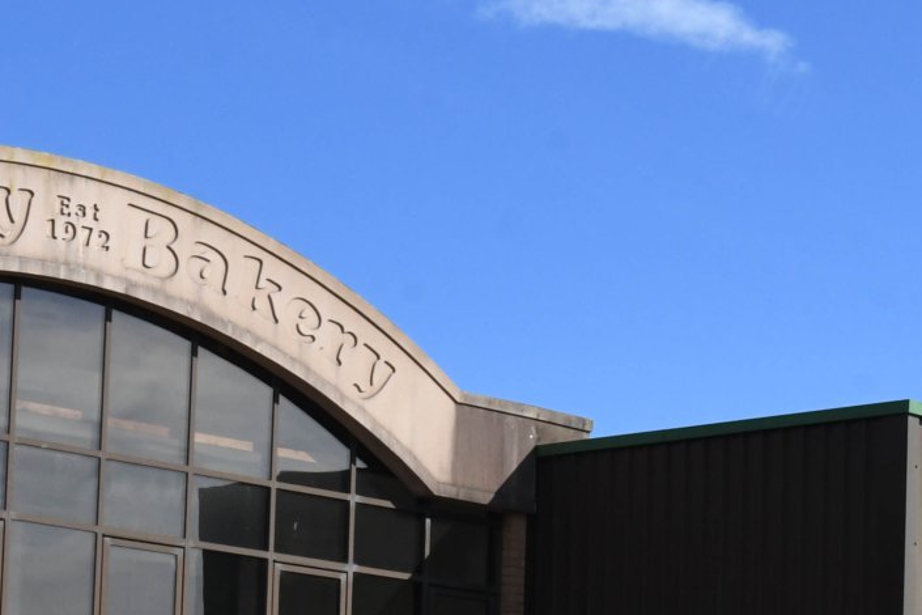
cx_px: 377
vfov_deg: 10.8
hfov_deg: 16.2
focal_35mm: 126
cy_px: 548
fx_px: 3238
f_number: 16
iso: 1000
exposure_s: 1/1000
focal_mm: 29
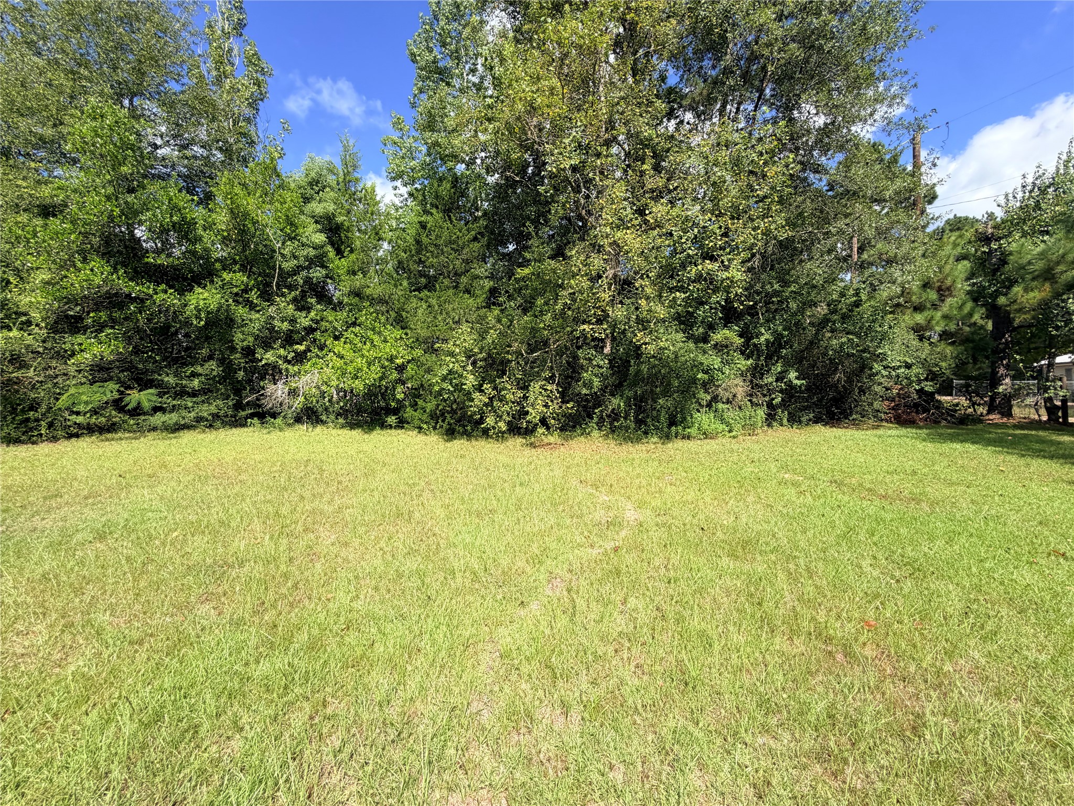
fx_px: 434
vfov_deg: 85.7
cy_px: 403
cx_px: 537
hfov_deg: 102.1
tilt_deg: +1.3
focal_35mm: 14
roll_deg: +0.8
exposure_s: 1/770
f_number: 2.2
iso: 32
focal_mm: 2.22
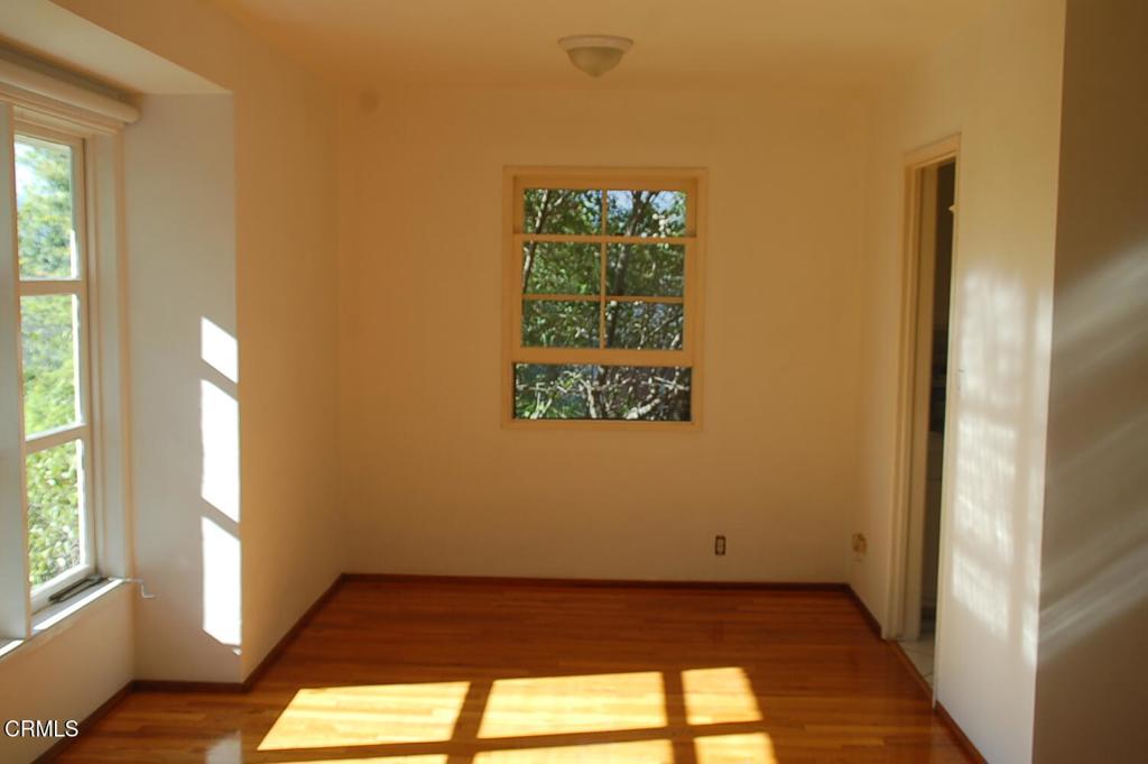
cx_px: 574
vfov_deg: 35.4
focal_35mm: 38
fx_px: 1195
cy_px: 382
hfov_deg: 51.3
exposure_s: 1/160
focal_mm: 25
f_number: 6.3
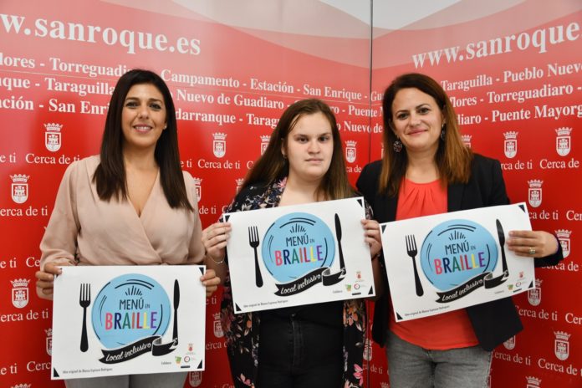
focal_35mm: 48
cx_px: 291
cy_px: 194
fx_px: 776
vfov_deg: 28.1
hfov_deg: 41.1
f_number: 4.2
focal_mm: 32
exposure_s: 1/125
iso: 800
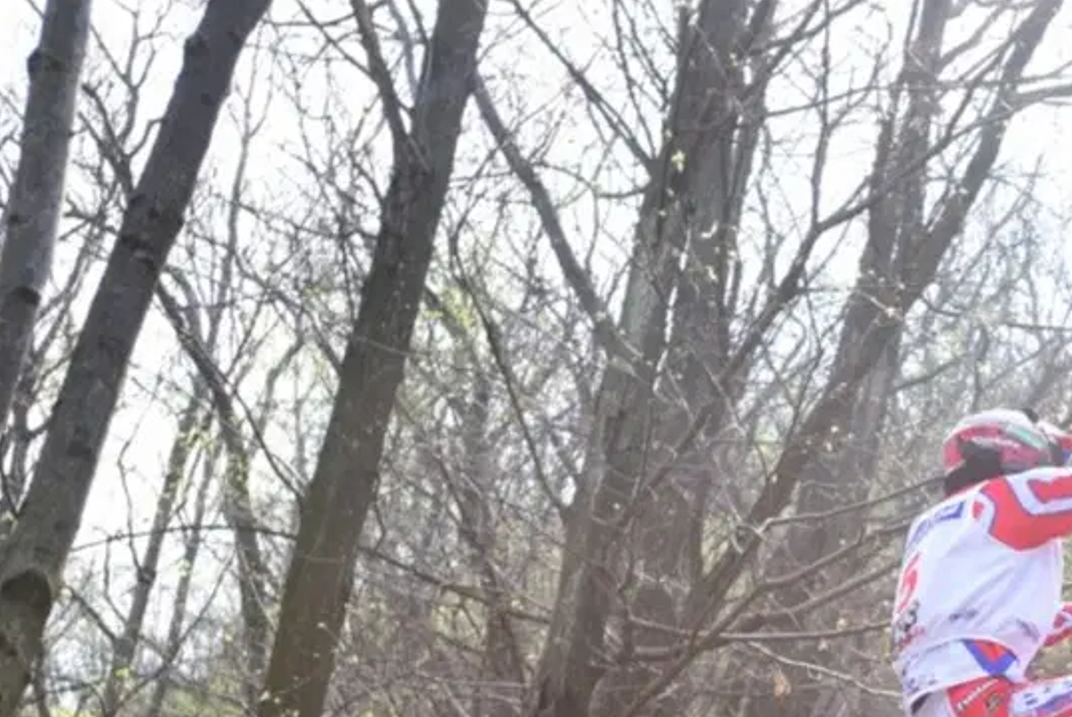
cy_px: 759
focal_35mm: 78
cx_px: 1134
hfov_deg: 24.5
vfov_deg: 17.1
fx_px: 2325
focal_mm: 35
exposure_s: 1/1000
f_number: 4.5
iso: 640
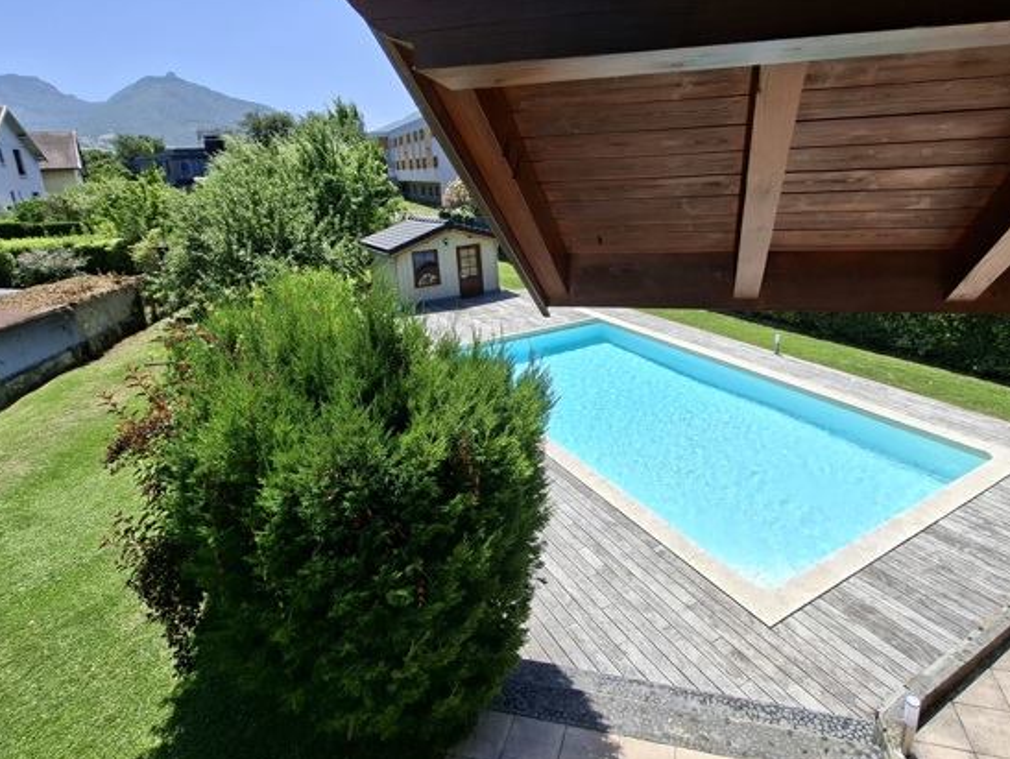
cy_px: 334
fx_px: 555
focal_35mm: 19
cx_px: 550
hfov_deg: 84.4
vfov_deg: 68.5
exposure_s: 1/1326
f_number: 2.2
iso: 40
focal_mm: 1.74
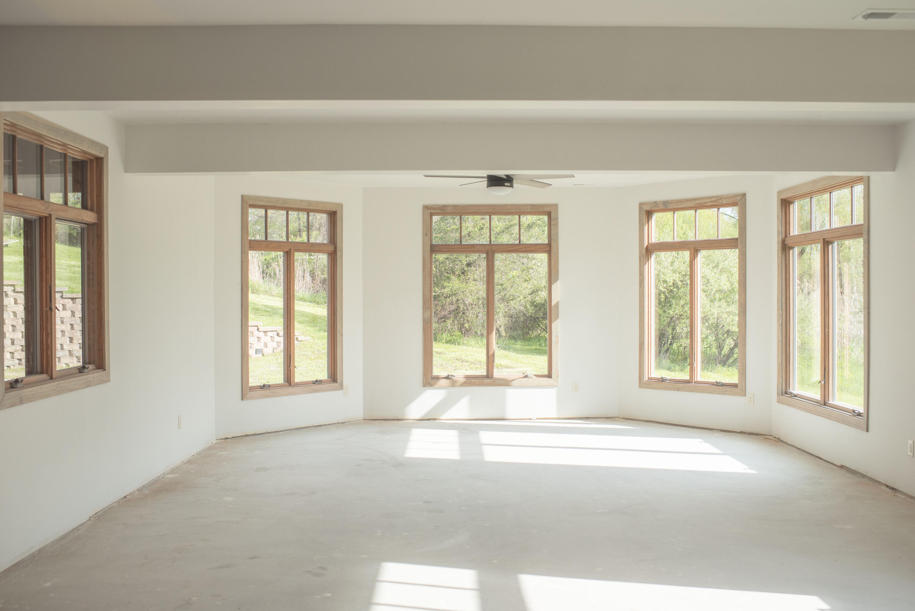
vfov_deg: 37.9
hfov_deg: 54.4
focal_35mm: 35
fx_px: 890
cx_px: 458
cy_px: 306
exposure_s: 1/1000
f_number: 4
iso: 160
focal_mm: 35
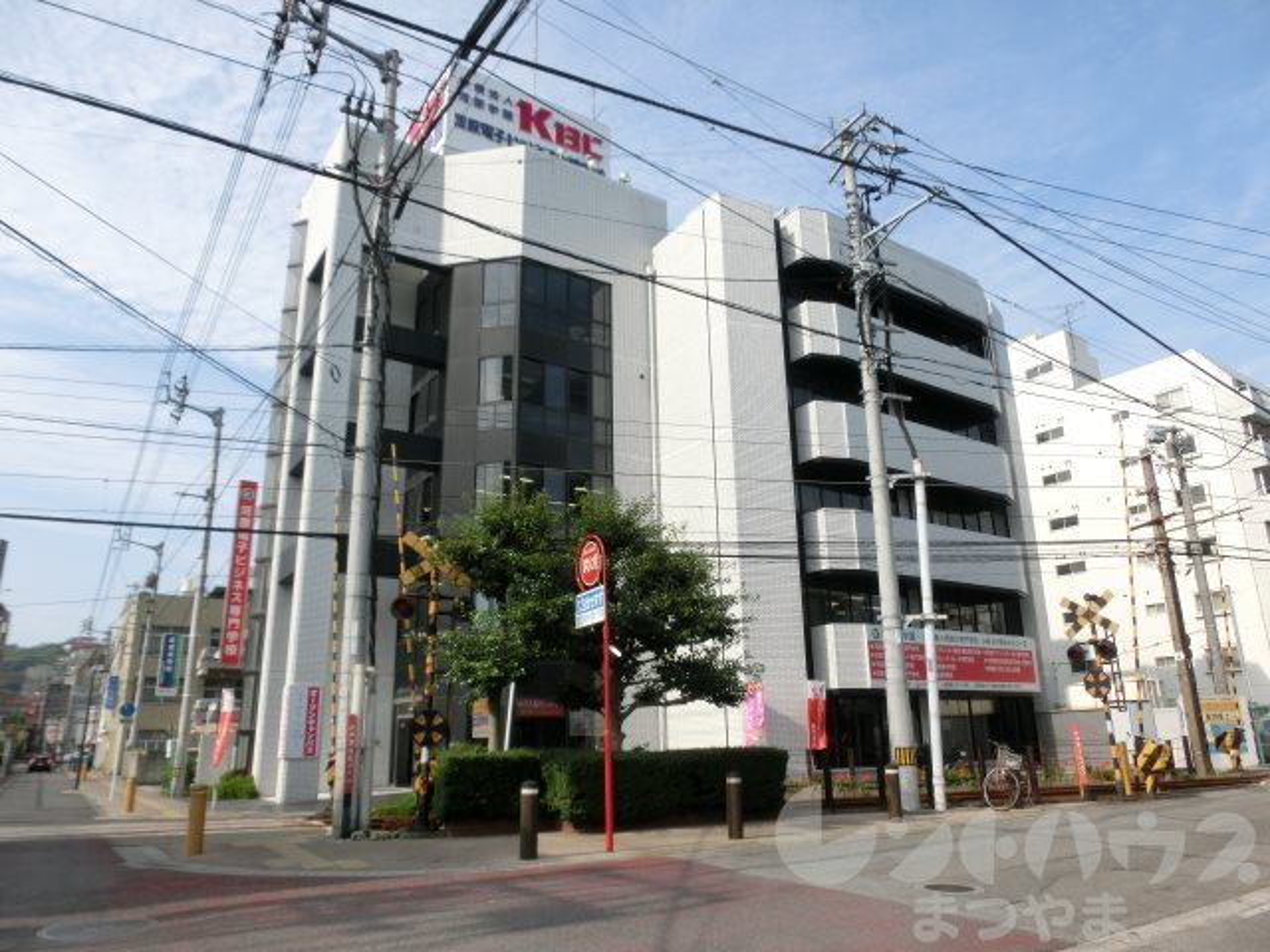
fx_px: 881
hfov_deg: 71.6
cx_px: 635
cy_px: 476
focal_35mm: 24
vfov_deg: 56.8
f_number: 7.9
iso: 80
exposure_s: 1/200
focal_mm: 4.24
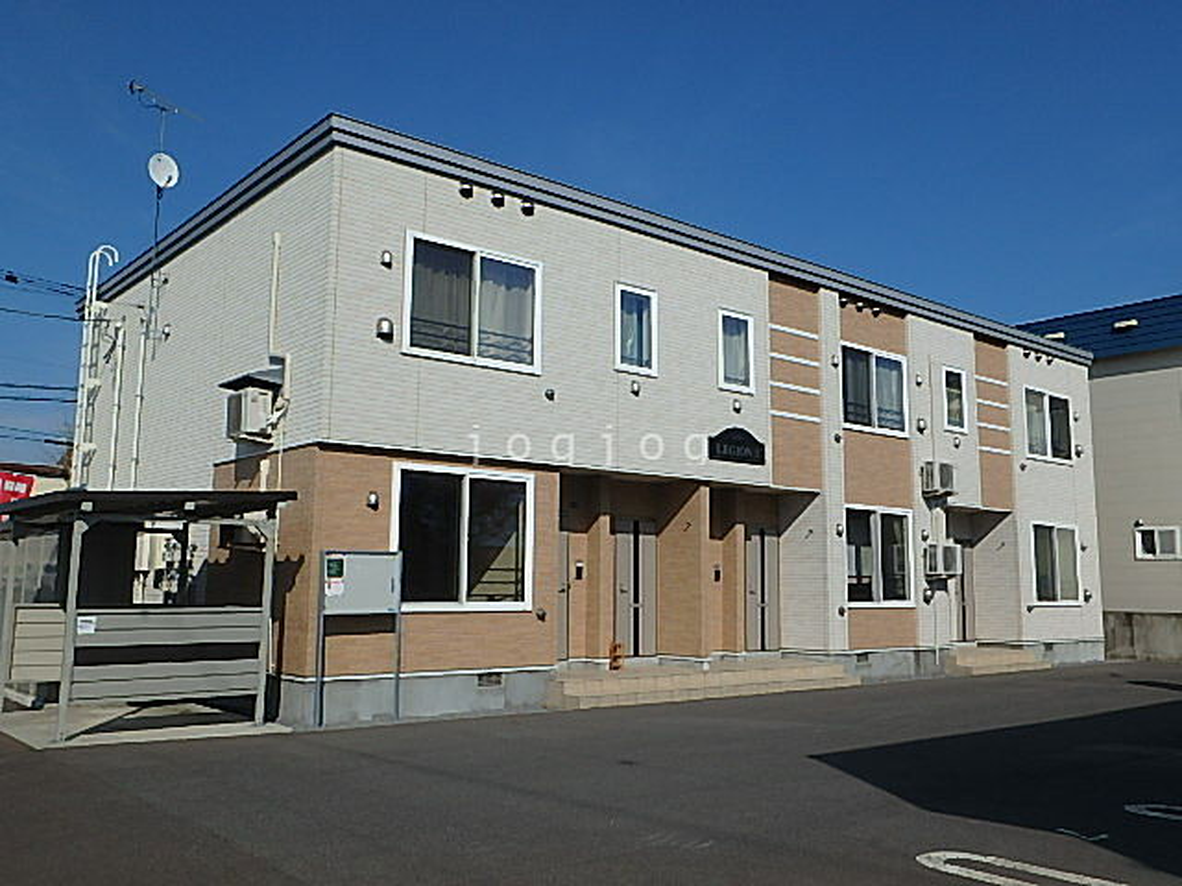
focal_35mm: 31
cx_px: 591
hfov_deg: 58.4
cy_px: 443
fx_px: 1059
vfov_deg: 45.4
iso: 125
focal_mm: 5.6
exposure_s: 1/640
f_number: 7.9
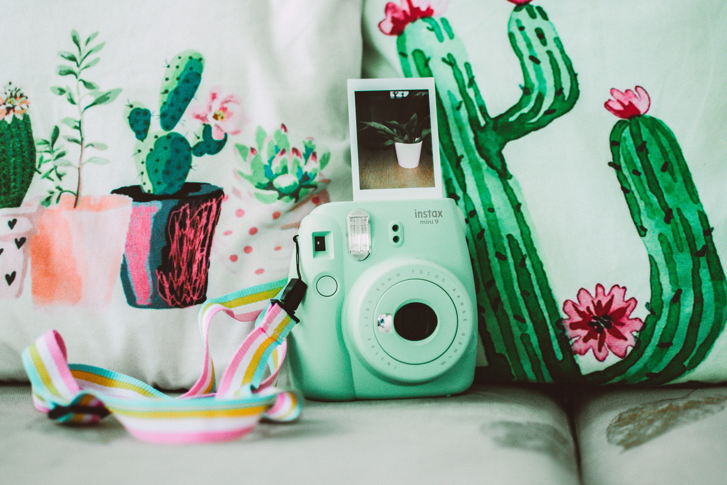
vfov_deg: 25.8
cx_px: 364
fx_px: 1060
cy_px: 242
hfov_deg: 37.9
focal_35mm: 52
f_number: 1.8
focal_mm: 35
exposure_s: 1/400
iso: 800
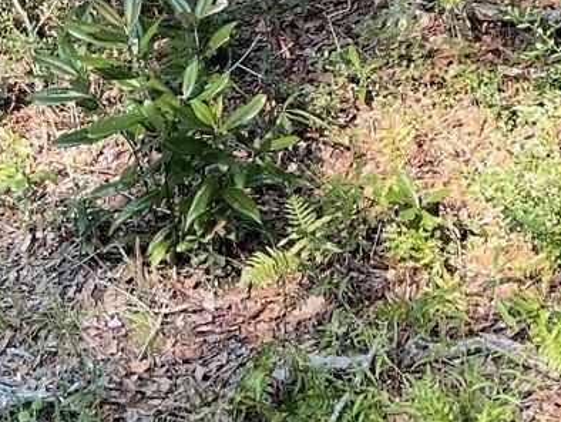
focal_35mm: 135
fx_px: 2189
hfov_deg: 14.6
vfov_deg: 10.2
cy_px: -396
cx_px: 172
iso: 32
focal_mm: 5.1
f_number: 1.6
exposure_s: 1/291
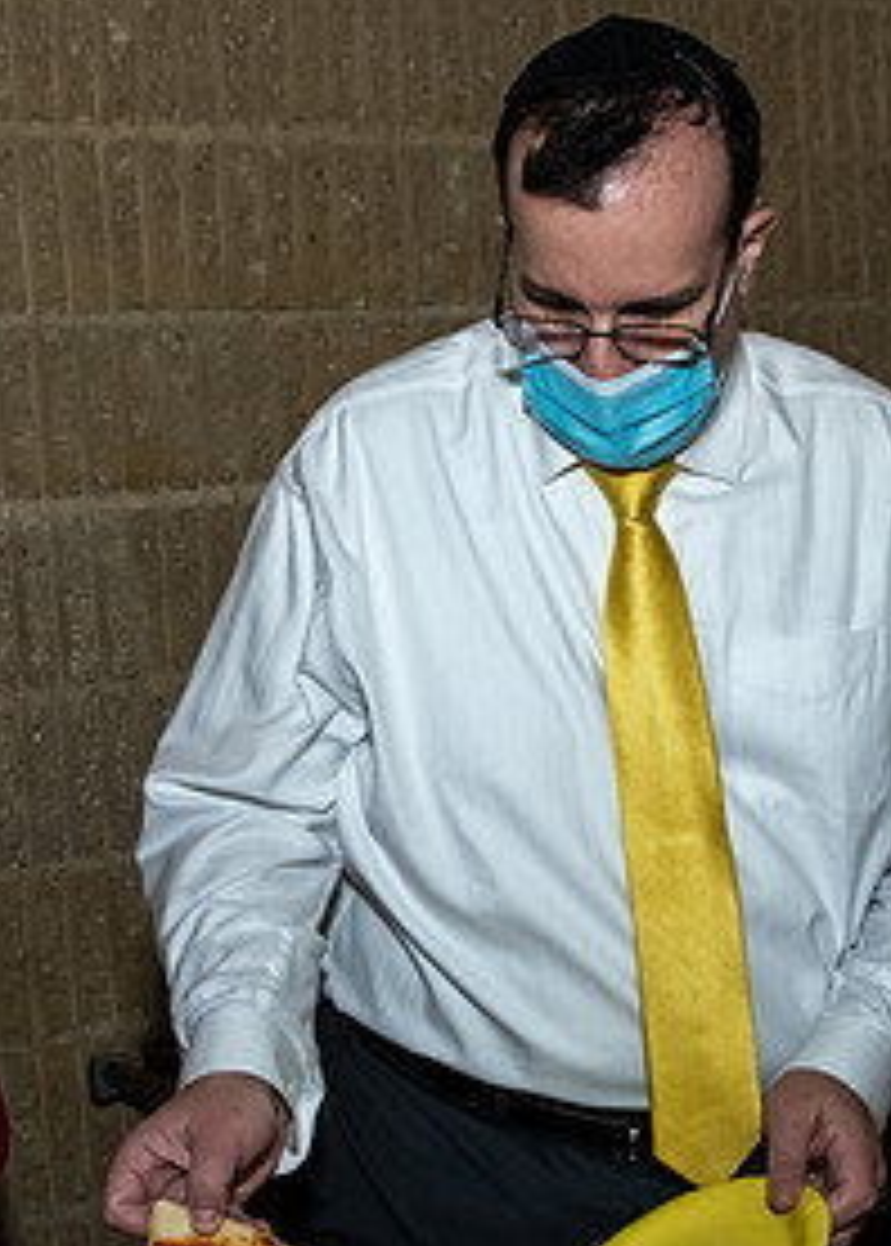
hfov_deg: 19.8
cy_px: 820
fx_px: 2550
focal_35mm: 72
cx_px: 565
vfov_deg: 27.3
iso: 500
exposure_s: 1/250
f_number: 6.3
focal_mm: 18
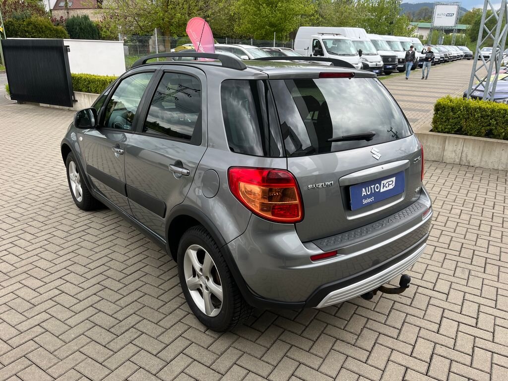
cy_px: 190
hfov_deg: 67.3
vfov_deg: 53.1
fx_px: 382
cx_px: 254
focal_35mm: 26
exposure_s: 1/457
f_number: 1.6
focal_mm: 5.1
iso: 50
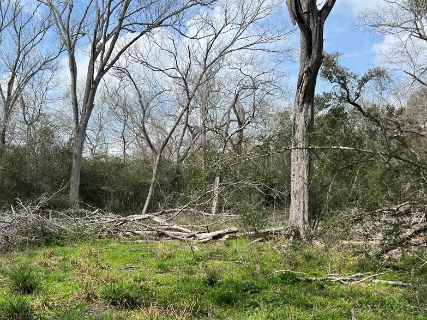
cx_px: 161
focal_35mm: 34
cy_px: 173
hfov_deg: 53.4
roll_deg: +1.8
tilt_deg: +2.9
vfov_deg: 41.7
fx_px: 419
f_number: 1.5
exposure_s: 1/2841
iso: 50
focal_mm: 5.7
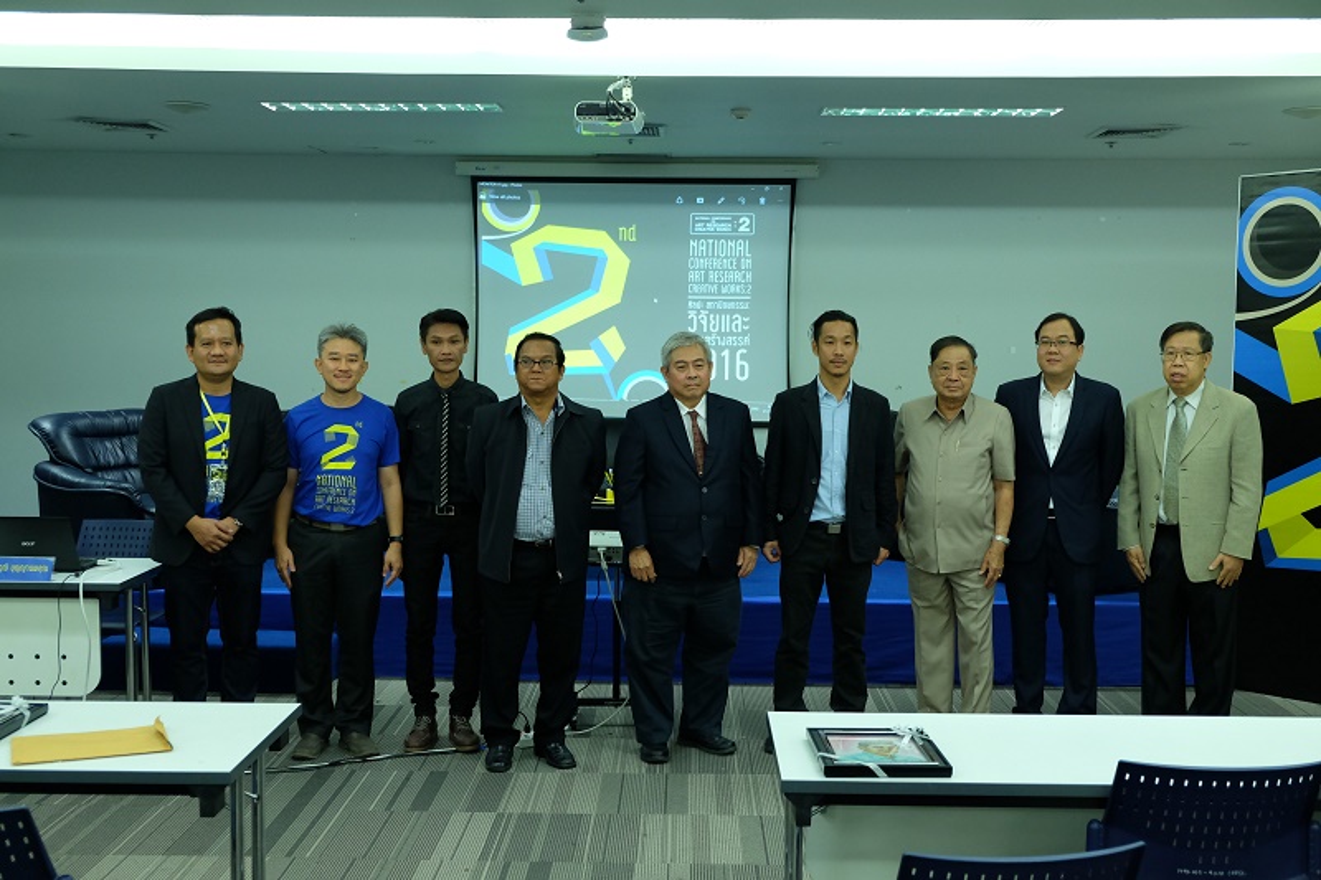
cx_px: 660
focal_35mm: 40
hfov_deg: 48.5
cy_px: 440
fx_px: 1467
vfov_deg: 33.4
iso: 1600
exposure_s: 1/90
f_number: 3.2
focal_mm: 26.5
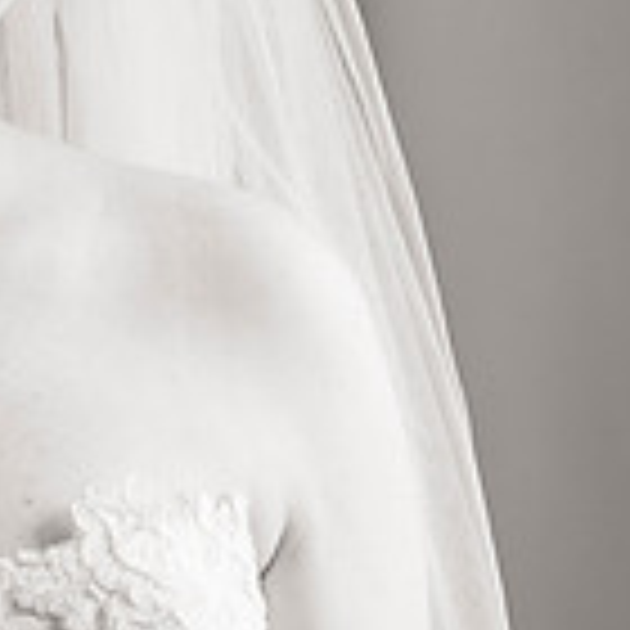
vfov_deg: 7.1
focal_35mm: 247
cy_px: -34
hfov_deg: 7.0
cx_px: -252
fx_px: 5086
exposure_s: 1/200
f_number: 2.8
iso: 1000
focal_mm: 70
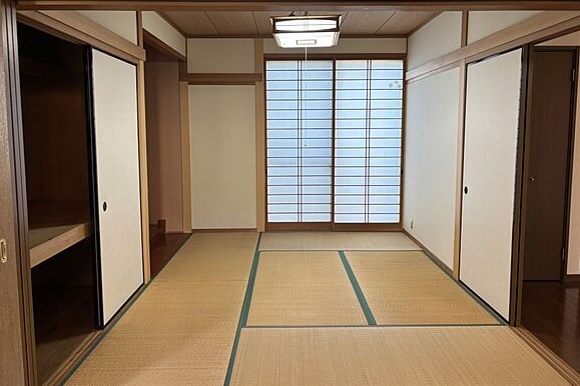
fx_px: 451
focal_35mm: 28
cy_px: 174
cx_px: 285
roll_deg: +0.2
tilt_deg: -5.2
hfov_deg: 65.5
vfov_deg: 46.3
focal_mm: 5.96
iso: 100
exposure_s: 1/120
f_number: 1.6
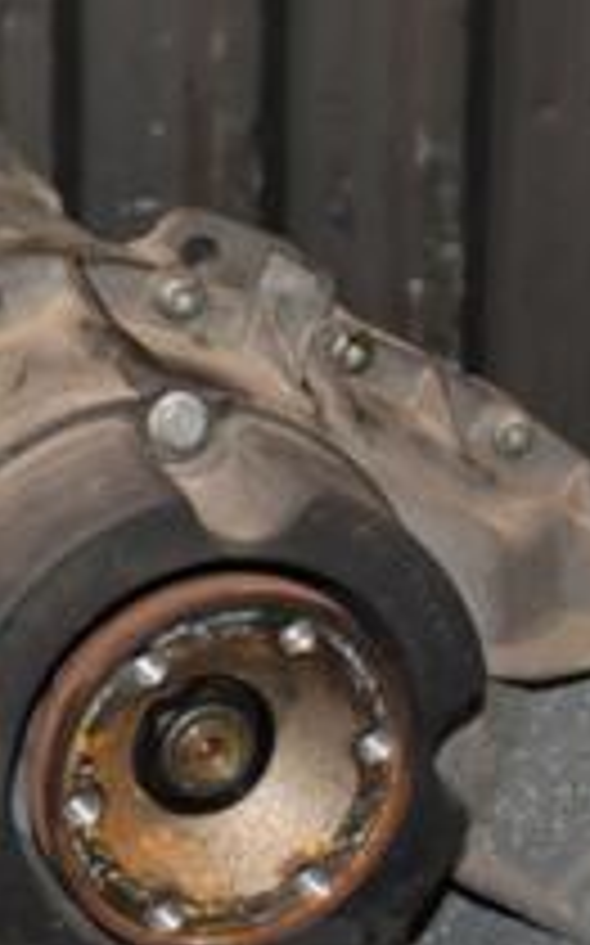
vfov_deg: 14.9
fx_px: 3607
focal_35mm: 140
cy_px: 387
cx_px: 189
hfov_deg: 9.3
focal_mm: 32
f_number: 5
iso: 800
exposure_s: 1/60
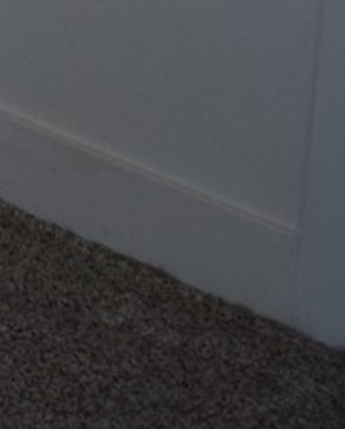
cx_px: -1328
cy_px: -782
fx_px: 3070
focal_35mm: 241
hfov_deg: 5.2
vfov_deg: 7.2
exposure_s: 1/60
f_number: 4
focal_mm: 18
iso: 400
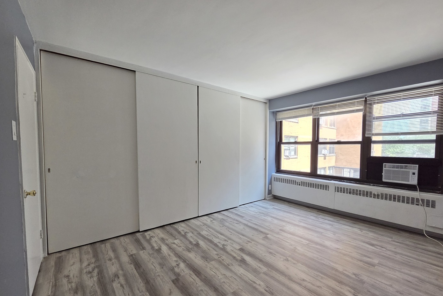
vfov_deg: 81.1
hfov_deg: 104.2
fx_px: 172
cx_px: 226
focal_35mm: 14
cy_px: 156
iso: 320
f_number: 2.2
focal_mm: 2.2
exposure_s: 1/359
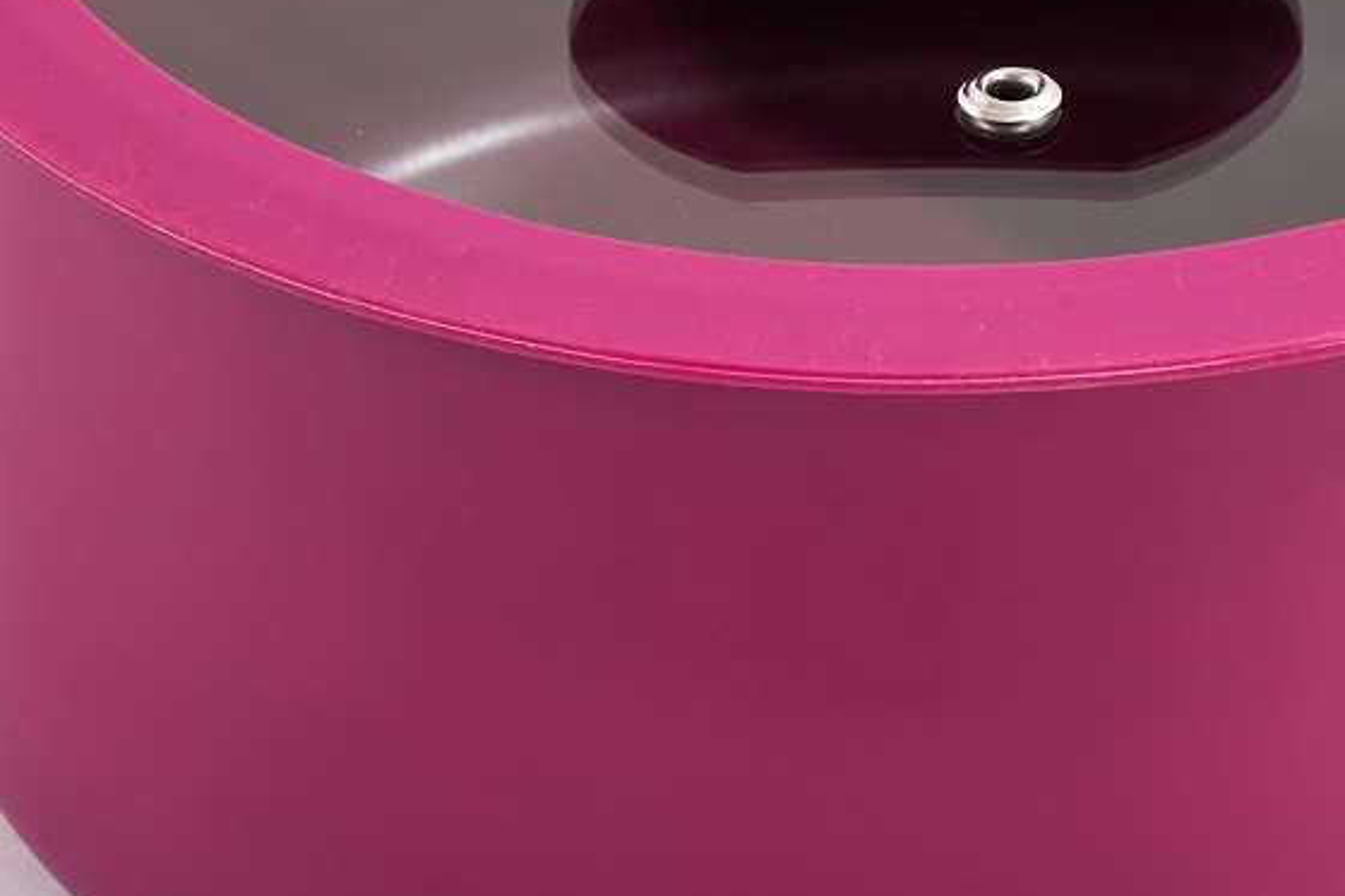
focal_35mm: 375
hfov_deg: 5.5
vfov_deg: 3.7
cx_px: 749
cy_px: 71
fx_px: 14005
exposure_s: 1/160
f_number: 13
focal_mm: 105
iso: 100
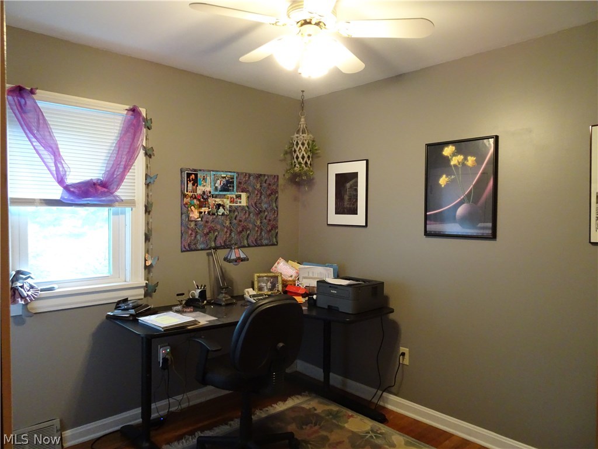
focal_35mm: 24
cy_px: 224
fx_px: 415
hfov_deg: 71.6
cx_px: 299
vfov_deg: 56.8
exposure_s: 1/15
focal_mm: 4.1
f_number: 3.5
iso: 800
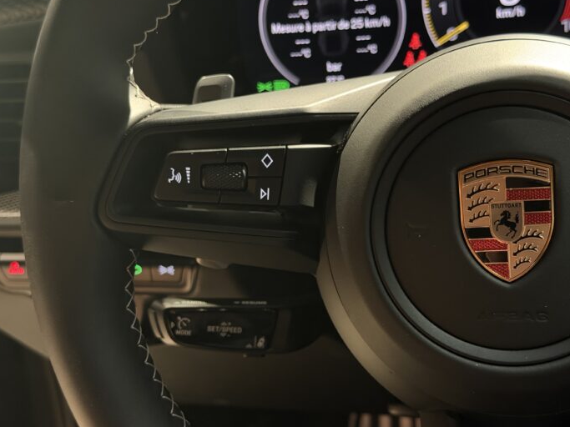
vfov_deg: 27.0
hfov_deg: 35.5
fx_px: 889
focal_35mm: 54
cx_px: 309
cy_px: 214
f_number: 1.78
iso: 800
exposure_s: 1/18
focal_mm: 6.76
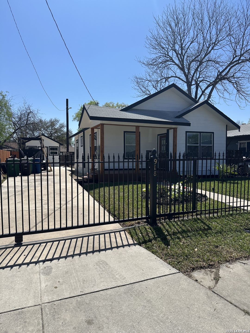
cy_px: 166
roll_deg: -1.1
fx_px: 231
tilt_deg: -1.7
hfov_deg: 56.8
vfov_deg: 71.6
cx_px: 125
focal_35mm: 24
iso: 80
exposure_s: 1/6623
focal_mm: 6.86
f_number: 1.78
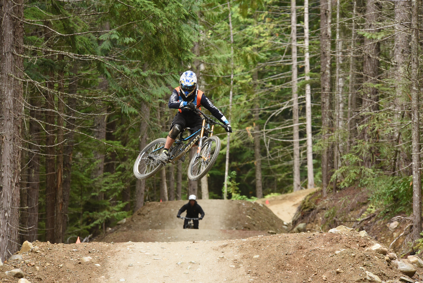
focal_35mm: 200
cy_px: 142
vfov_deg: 6.9
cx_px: 212
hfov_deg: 10.3
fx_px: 2351
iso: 1250
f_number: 5.6
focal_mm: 200
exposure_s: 1/200
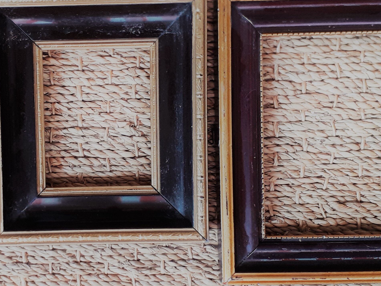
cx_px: 131
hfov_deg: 35.9
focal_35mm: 53
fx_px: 583
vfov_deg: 27.5
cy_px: 126
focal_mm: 3.6
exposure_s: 1/50
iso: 160
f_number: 1.9
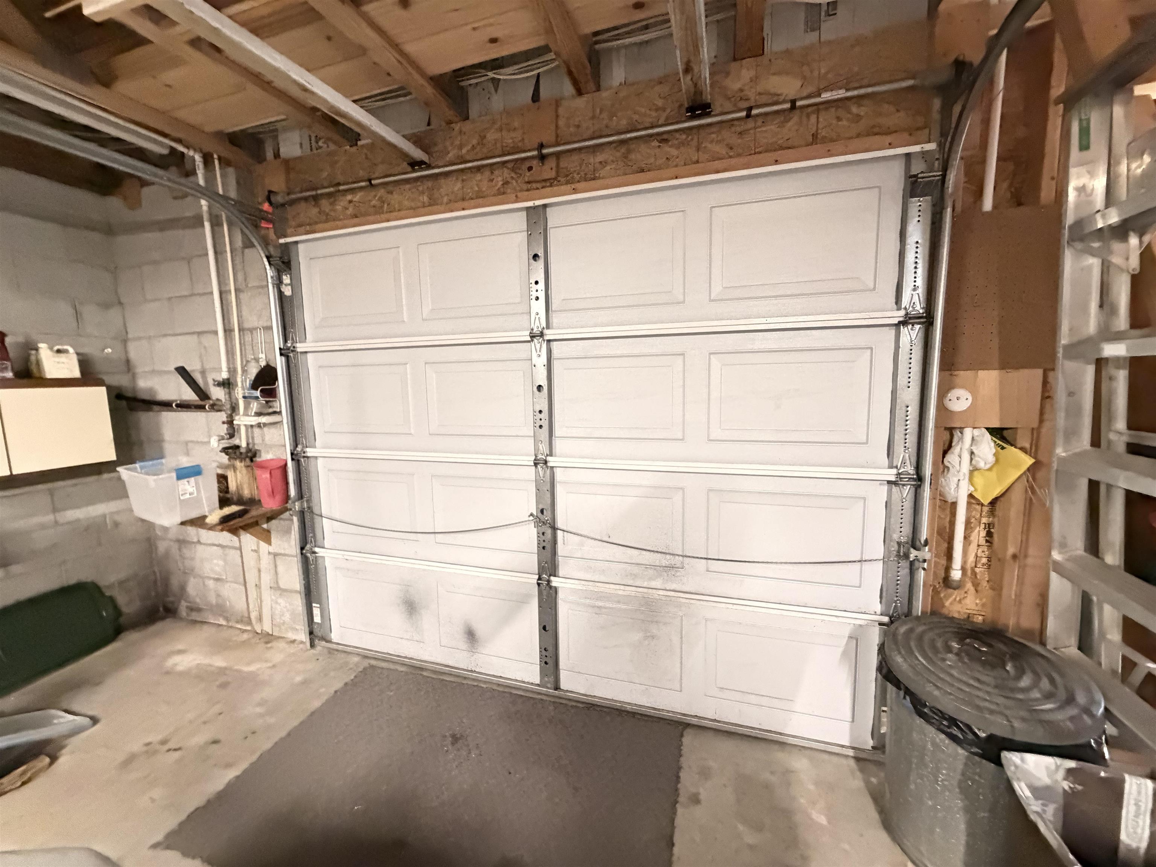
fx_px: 468
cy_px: 434
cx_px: 578
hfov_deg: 102.1
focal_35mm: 14
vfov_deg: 85.7
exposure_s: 1/60
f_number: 2.2
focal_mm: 2.22
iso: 1000
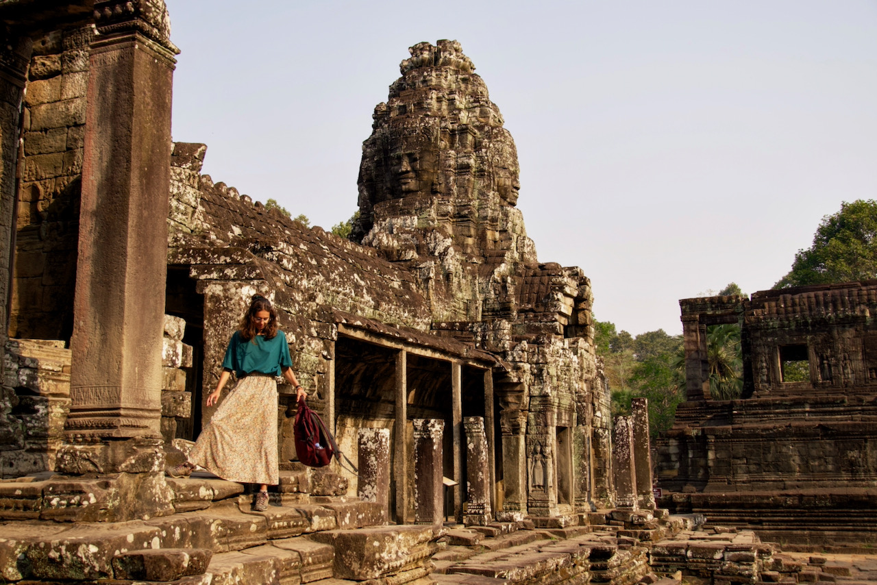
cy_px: 292
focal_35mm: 40
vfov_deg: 33.0
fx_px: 987
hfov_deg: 47.9
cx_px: 438
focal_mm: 27
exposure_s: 1/320
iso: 100
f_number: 5
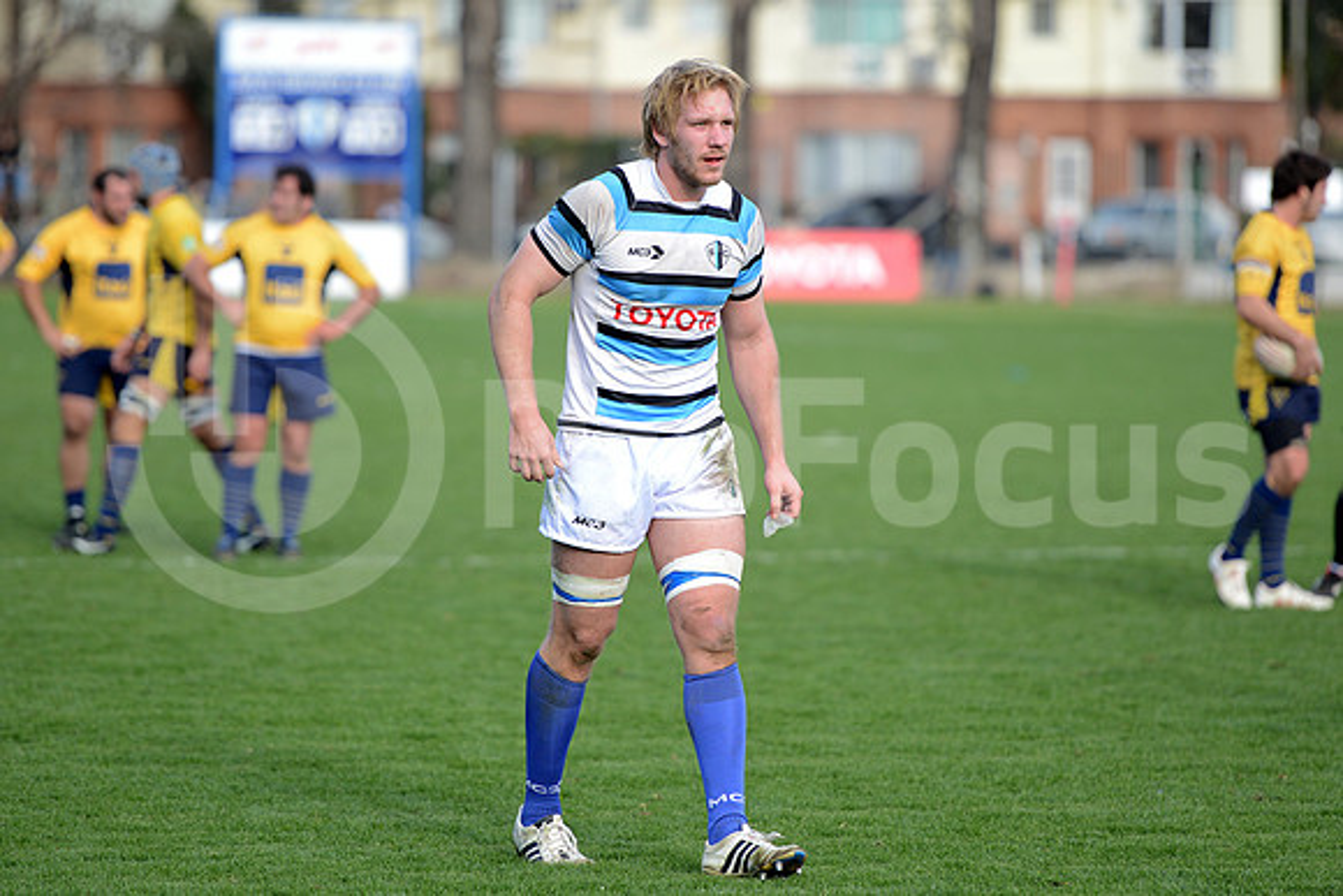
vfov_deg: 7.2
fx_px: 7089
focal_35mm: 190
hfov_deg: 10.8
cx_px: 672
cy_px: 448
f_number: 2.8
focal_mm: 190
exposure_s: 1/500
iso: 250
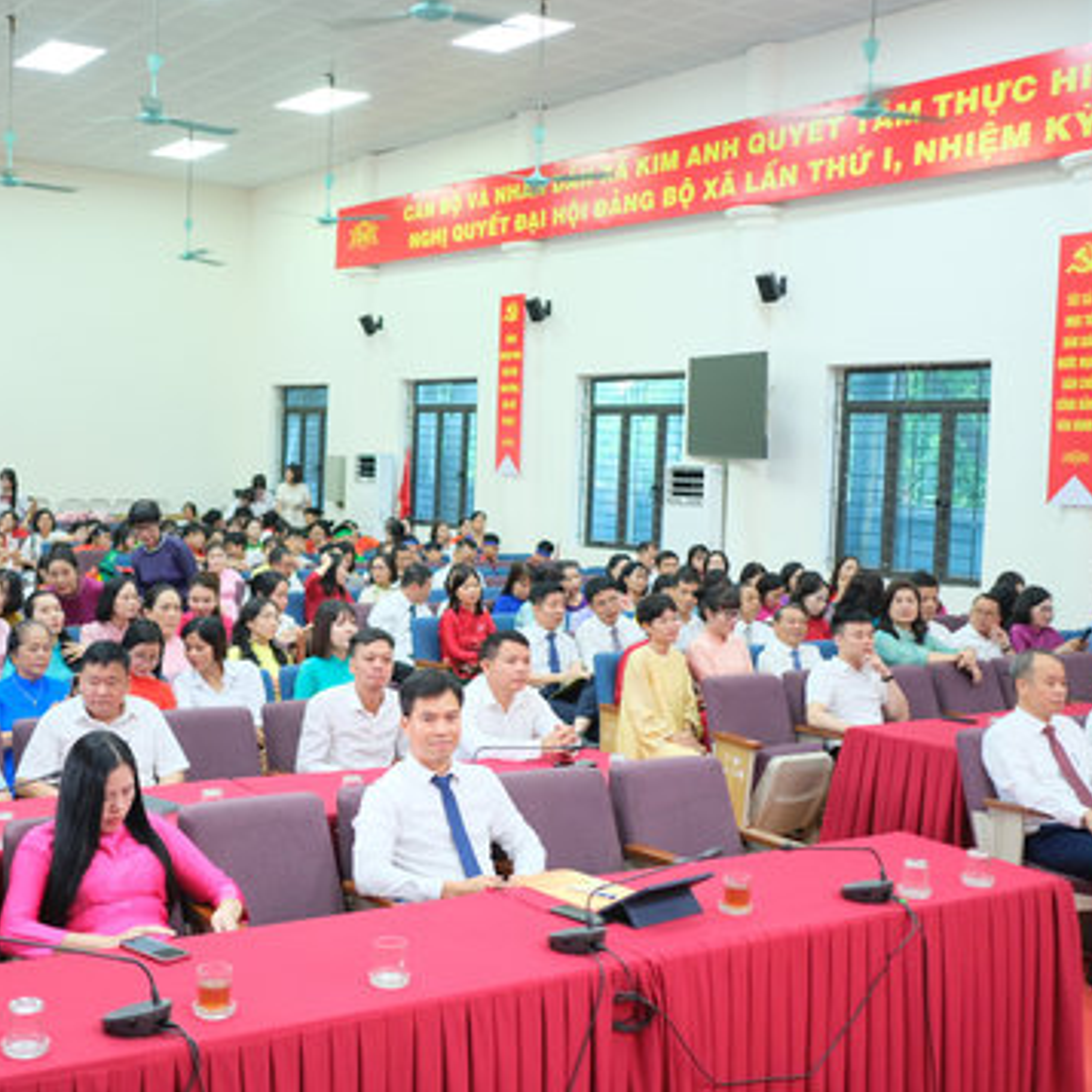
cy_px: 544
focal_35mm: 45
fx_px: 1606
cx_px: 422
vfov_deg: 37.6
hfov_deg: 37.4
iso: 640
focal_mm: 23
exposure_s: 1/60
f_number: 2
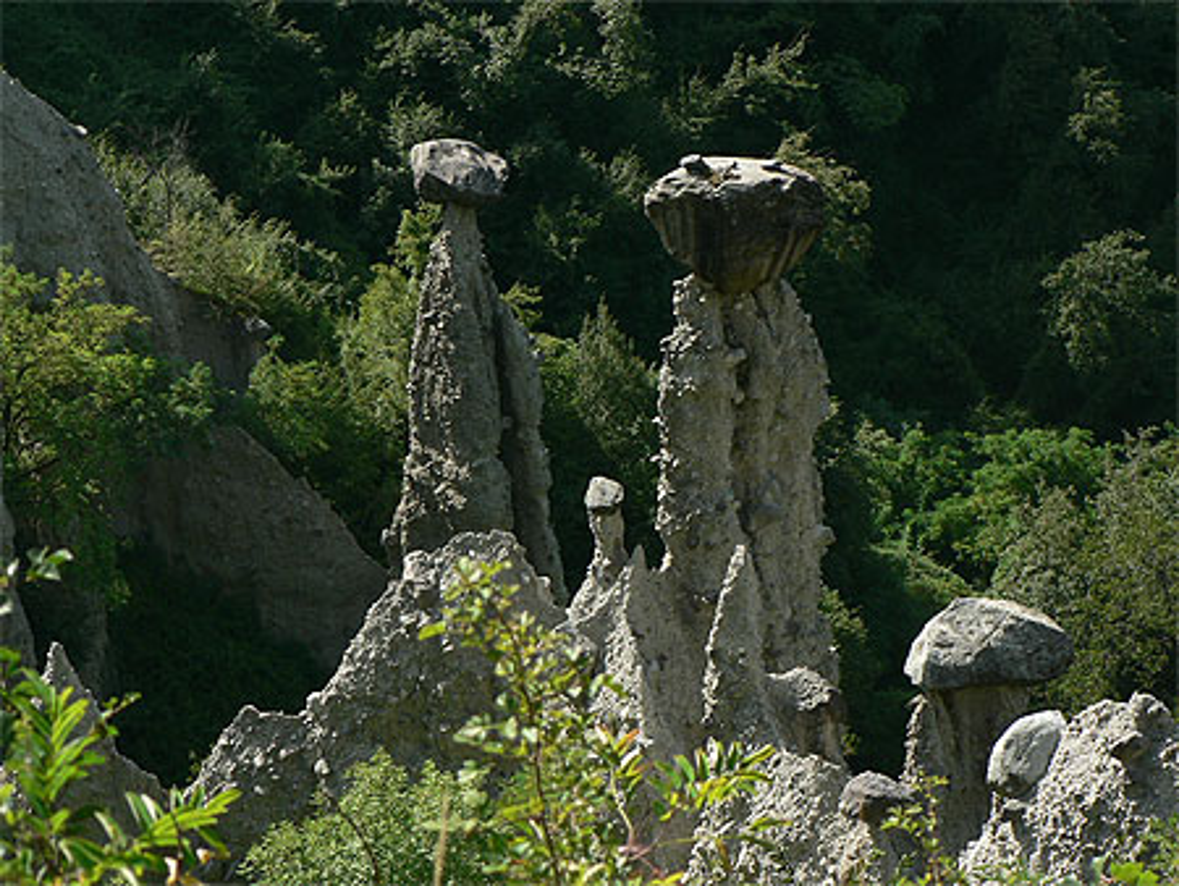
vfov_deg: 13.0
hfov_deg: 17.3
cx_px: 590
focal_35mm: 114
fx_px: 3885
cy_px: 443
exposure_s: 1/320
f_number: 3.6
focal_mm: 19
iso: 80
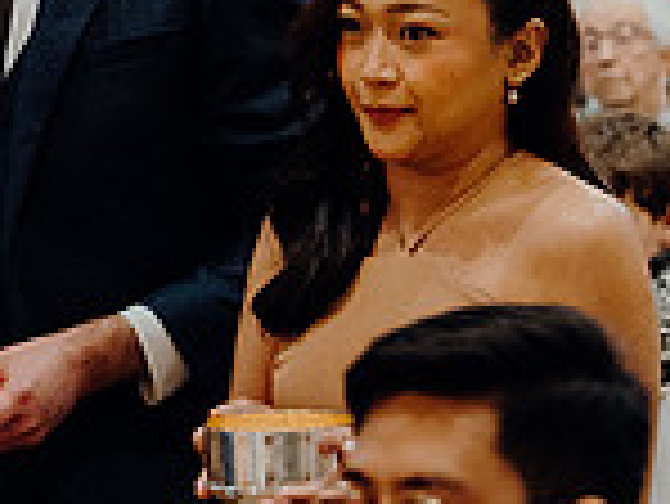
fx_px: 5075
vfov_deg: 5.7
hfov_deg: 7.5
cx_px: 103
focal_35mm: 262
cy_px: 263
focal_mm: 70
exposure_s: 1/160
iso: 3200
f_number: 3.2
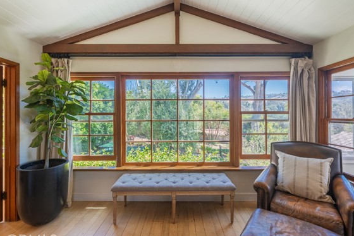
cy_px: 115
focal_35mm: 16
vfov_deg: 73.7
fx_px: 157
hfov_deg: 96.7
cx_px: 179
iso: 100
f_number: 7.1
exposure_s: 1/125
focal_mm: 14
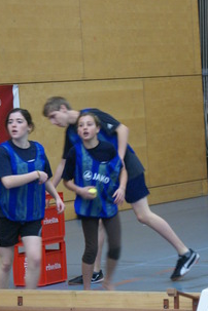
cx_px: 81
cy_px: 122
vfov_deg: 11.0
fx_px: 1621
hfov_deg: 7.3
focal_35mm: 187
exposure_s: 1/30
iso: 800
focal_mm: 70
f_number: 5.6
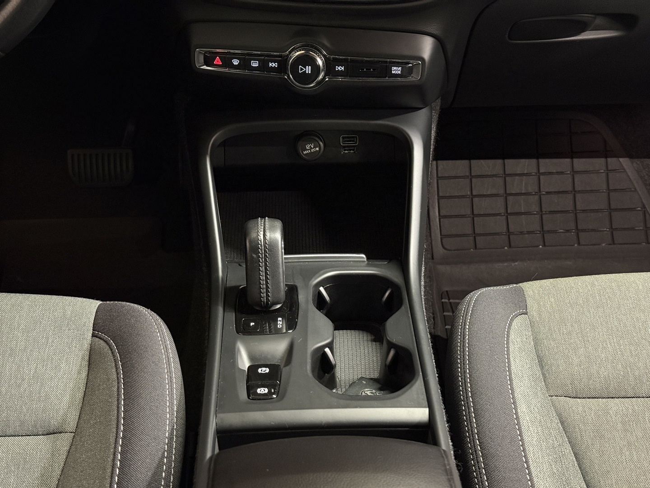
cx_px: 325
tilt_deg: -37.5
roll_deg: -0.5
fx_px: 901
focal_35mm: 48
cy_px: 244
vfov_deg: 30.3
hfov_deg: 39.7
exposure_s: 1/30
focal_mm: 6.76
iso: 500
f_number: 1.78
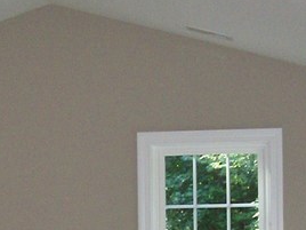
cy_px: 268
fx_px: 1149
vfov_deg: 11.2
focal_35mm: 130
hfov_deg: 15.1
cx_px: 108
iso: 140
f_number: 2.7
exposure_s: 1/112
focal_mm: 5.6
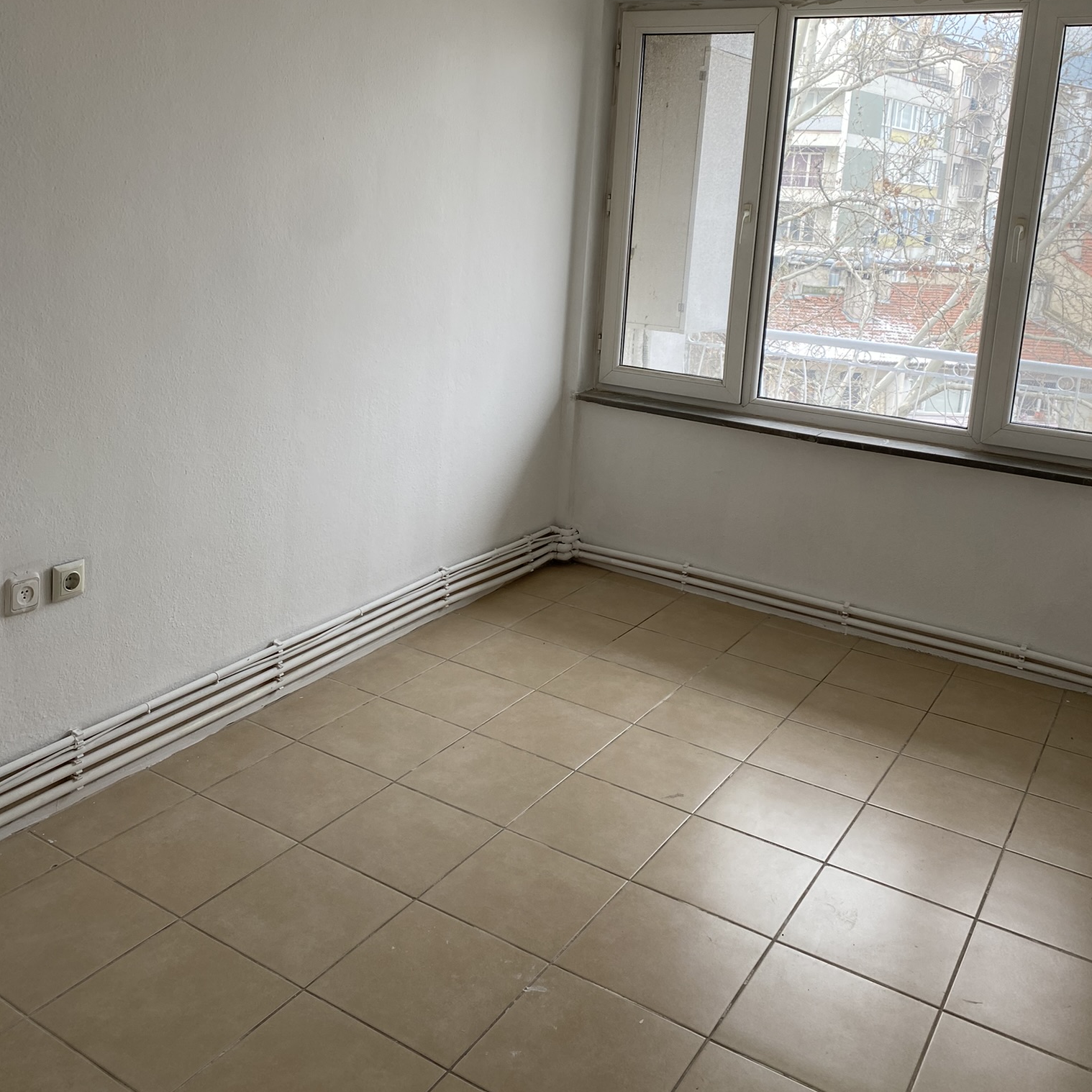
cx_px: 540
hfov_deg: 52.5
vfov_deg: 51.9
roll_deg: -3.7
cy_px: 404
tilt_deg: -10.7
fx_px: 1106
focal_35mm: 31
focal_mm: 4.25
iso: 32
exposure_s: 1/121
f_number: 1.8
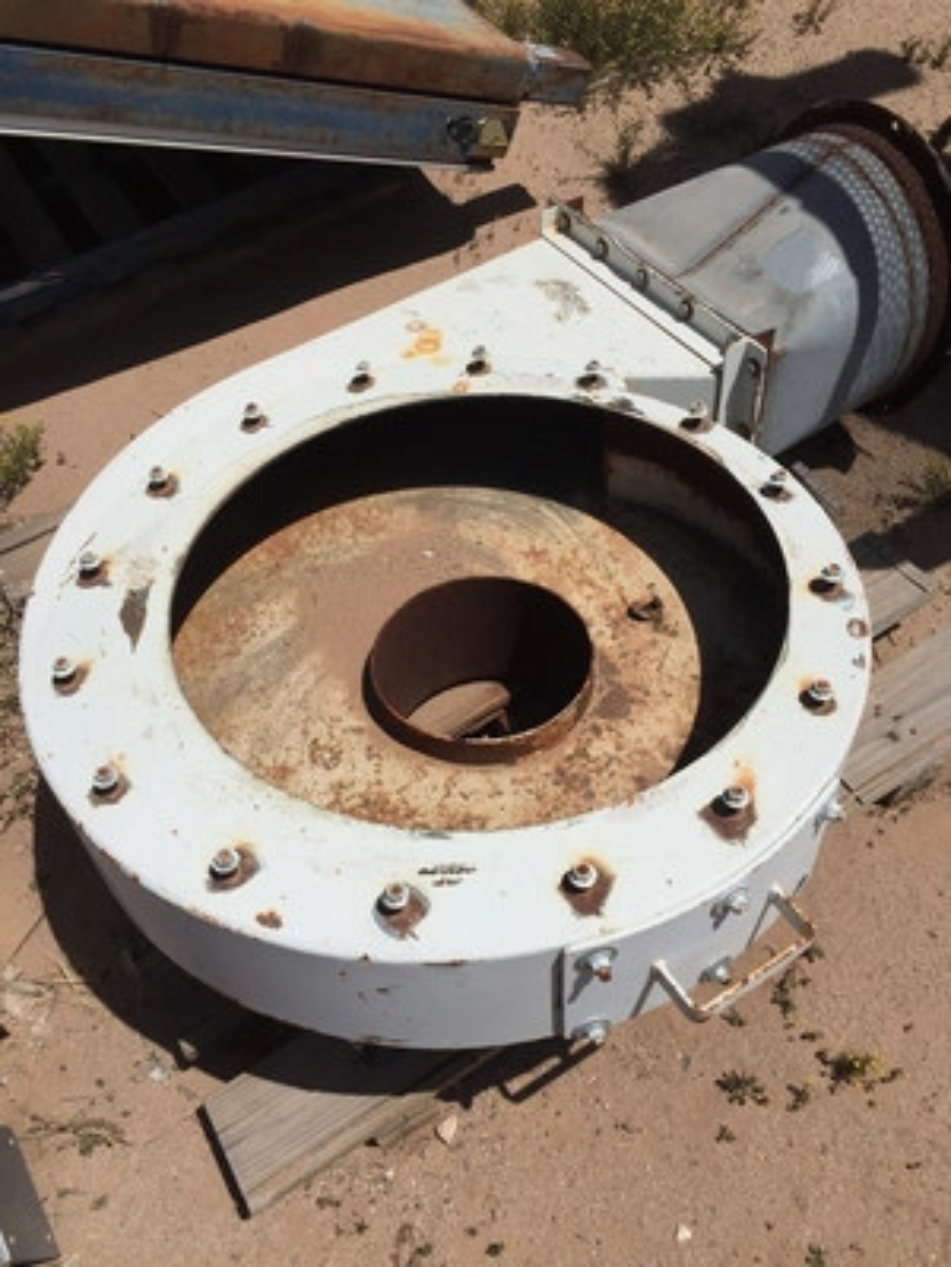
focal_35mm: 29
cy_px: 634
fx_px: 1062
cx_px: 476
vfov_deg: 61.7
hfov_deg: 48.2
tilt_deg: -55.8
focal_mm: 4.15
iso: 32
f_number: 2.2
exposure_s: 1/7937
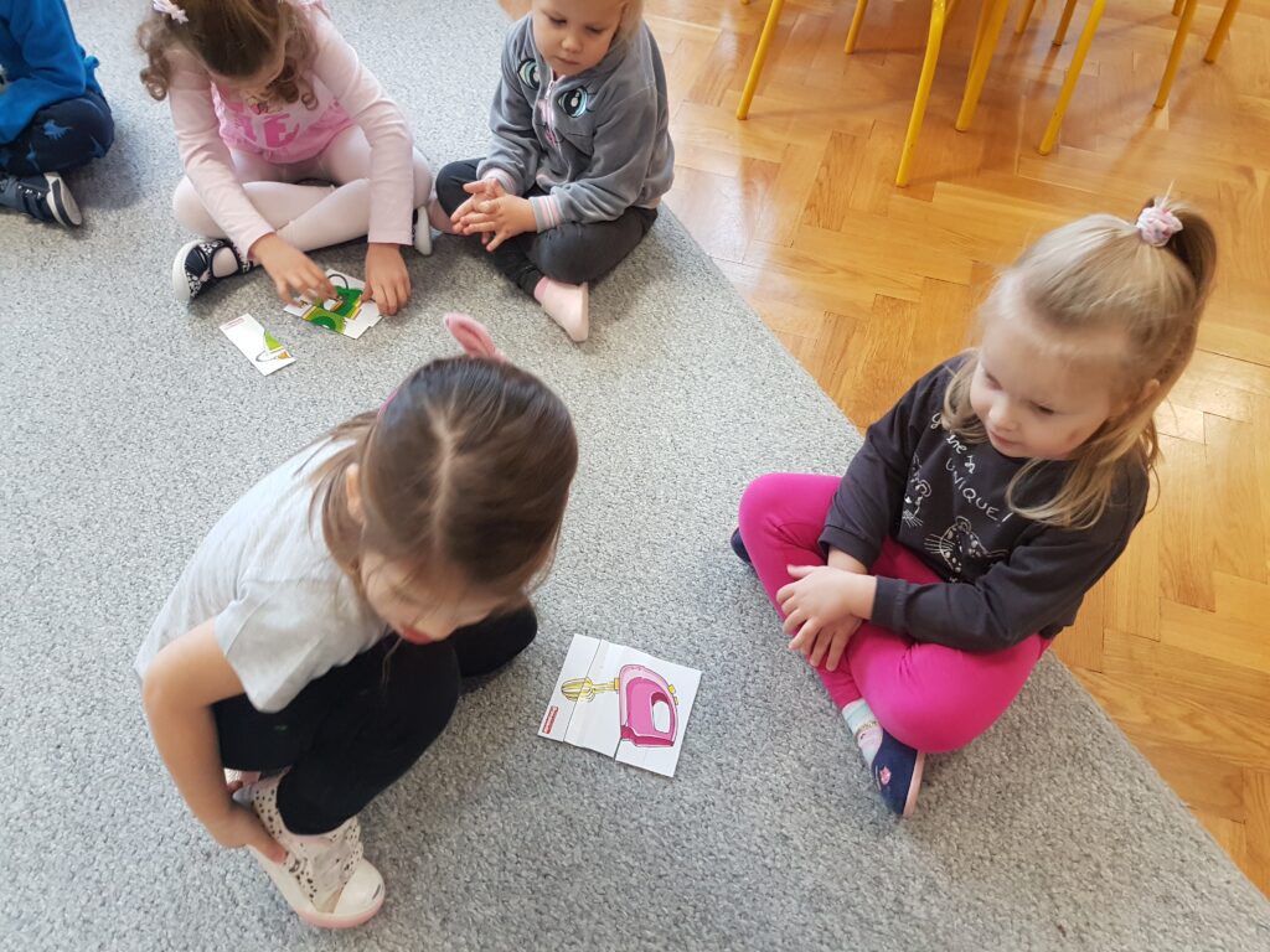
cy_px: 476
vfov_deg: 53.1
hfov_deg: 67.3
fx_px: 954
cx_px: 635
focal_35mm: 26
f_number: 1.7
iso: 200
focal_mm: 4.2
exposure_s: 1/50
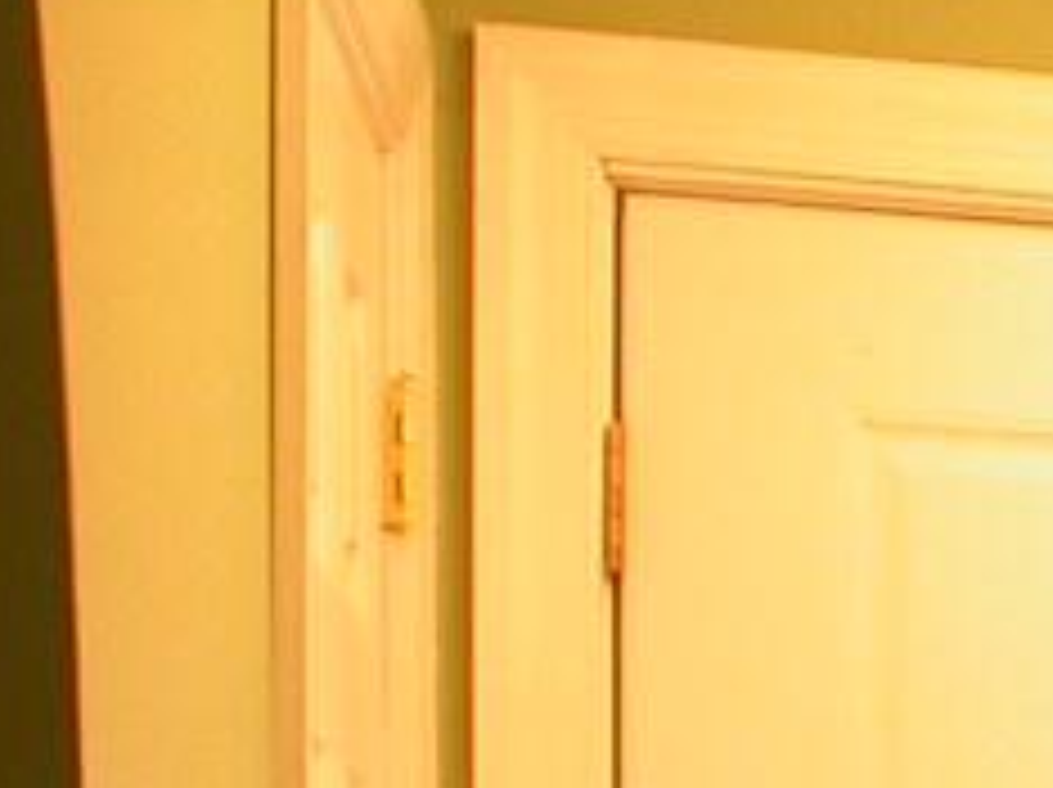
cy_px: 1882
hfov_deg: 8.9
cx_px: 2169
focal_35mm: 208
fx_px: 6321
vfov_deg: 6.8
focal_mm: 7.85
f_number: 2.6
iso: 100
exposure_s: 1/5.5
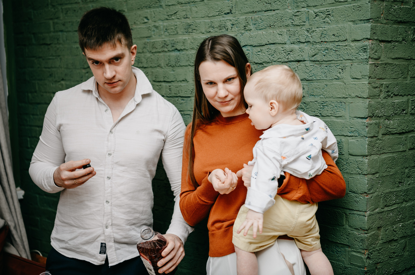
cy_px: 129
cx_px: 219
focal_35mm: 61
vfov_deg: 22.1
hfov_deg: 32.8
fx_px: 705
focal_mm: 58
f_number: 3.2
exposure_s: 1/160
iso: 125
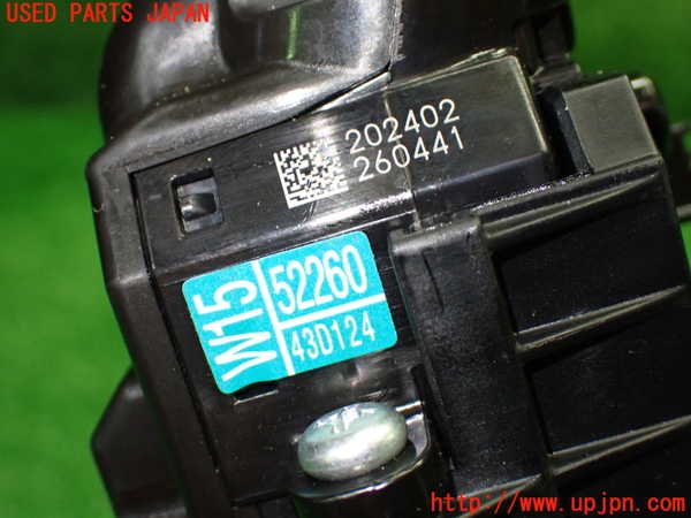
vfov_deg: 27.0
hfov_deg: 35.5
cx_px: 346
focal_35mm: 54
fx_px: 1078
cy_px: 259
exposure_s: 1/80
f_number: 3.3
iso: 800
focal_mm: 9.65
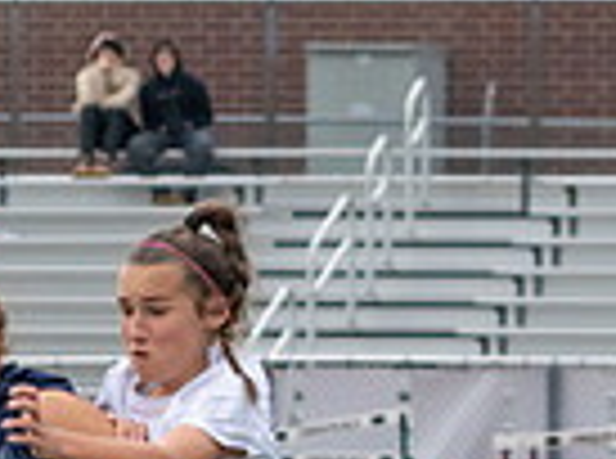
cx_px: 179
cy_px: 601
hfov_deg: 3.1
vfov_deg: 2.3
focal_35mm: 641
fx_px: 11377
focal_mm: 100
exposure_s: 1/1250
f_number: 5.6
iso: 1600
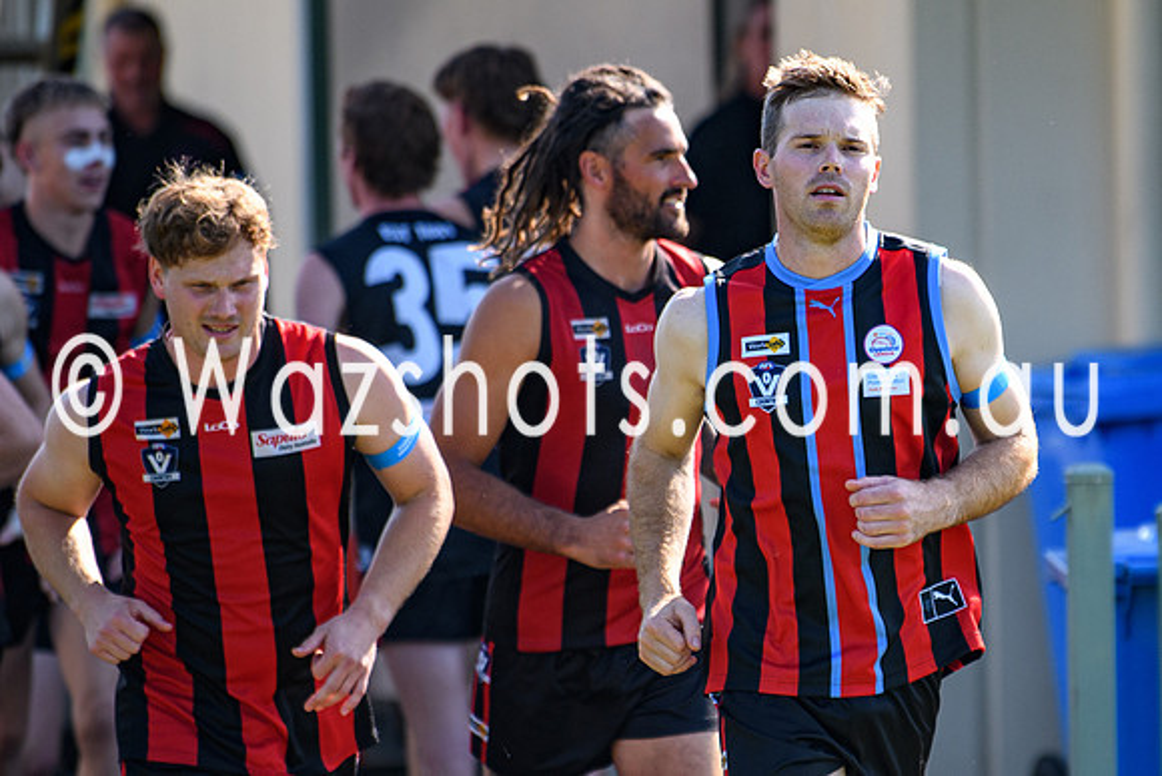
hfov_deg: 4.1
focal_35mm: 508
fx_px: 16416
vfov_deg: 2.7
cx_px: 925
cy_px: 435
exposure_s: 1/1600
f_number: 2.8
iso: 200
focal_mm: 200
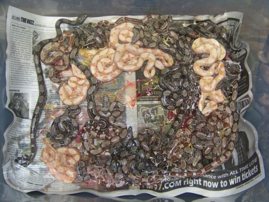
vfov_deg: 29.7
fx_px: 381
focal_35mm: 49
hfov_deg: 38.9
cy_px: 101
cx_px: 134
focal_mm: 7.6
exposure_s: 1/30
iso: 200
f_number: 2.8
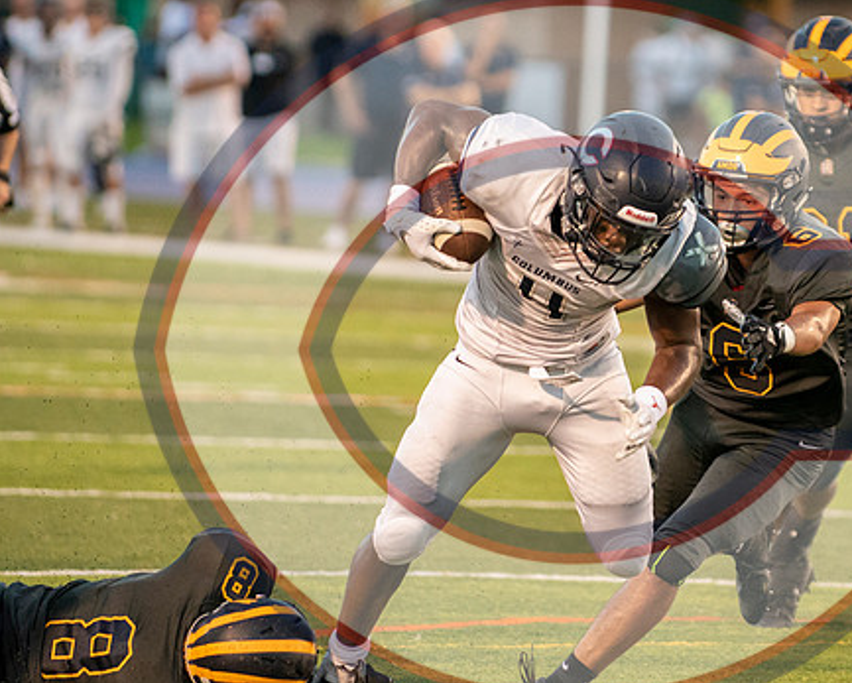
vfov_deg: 3.5
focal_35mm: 443
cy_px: 283
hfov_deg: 4.4
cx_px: 666
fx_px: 11178
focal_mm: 200
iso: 5000
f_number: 2.8
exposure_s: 1/1600
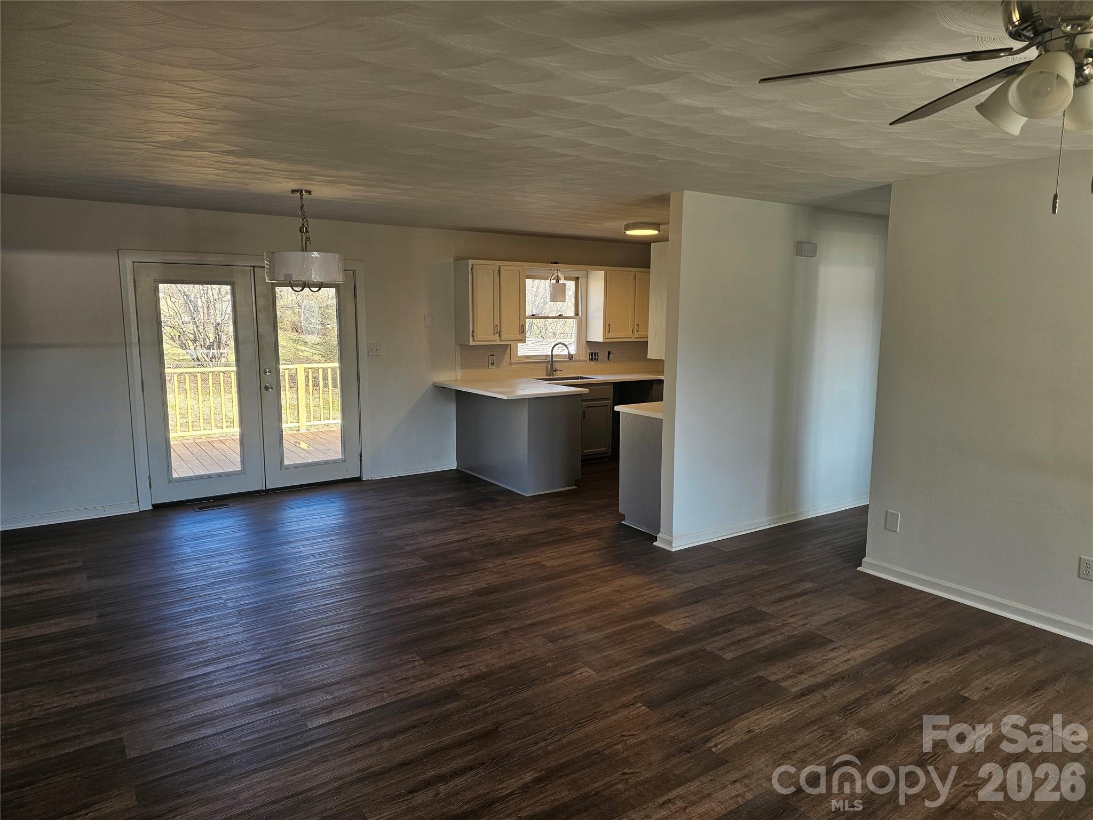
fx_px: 726
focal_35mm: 23
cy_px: 410
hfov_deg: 73.9
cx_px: 546
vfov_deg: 58.9
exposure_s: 1/120
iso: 50
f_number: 1.7
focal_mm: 6.3
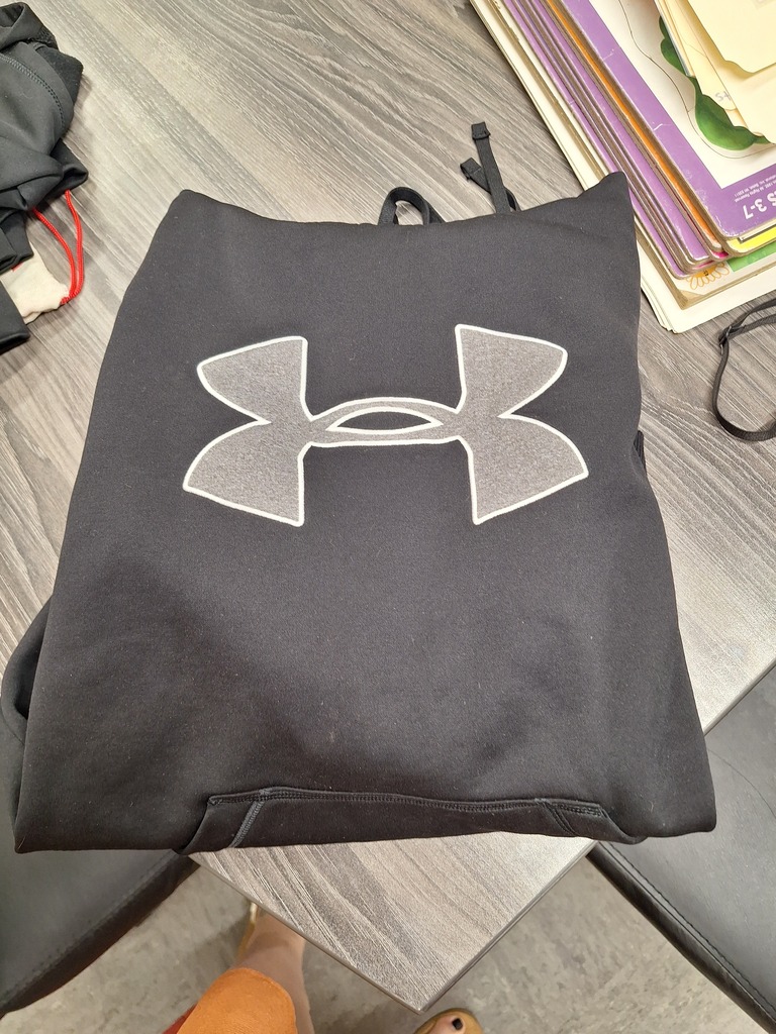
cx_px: 388
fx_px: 687
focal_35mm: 23
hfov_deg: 58.9
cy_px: 517
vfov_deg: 73.9
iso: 80
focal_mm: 5.54
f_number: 1.8
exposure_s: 1/40
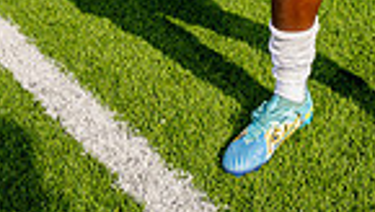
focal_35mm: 78
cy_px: -305
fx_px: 777
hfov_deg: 25.8
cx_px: 370
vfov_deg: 12.2
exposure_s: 1/125
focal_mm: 24
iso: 50
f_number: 7.1
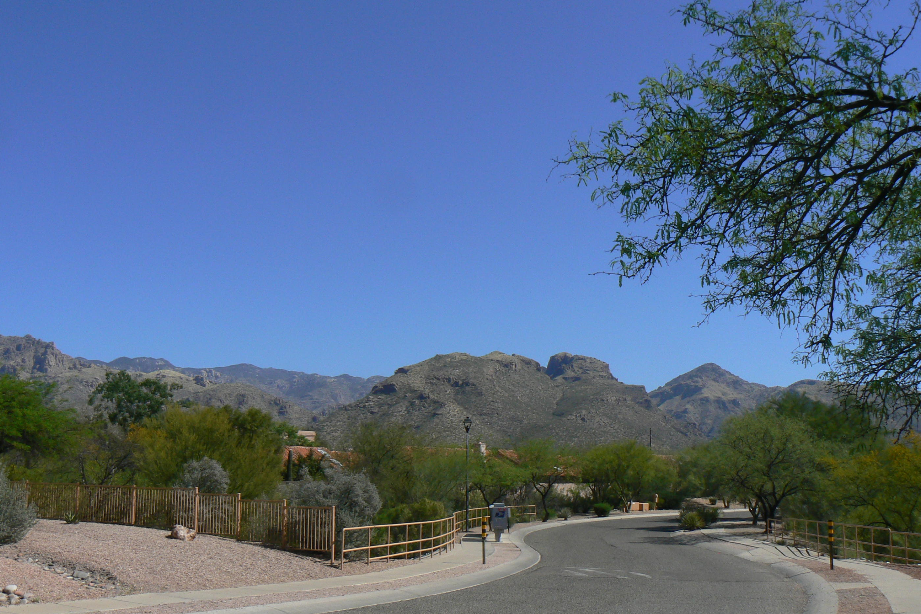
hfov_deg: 48.4
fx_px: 1023
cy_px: 317
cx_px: 482
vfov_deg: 33.4
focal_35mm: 40
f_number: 8
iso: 80
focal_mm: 6
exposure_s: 1/500
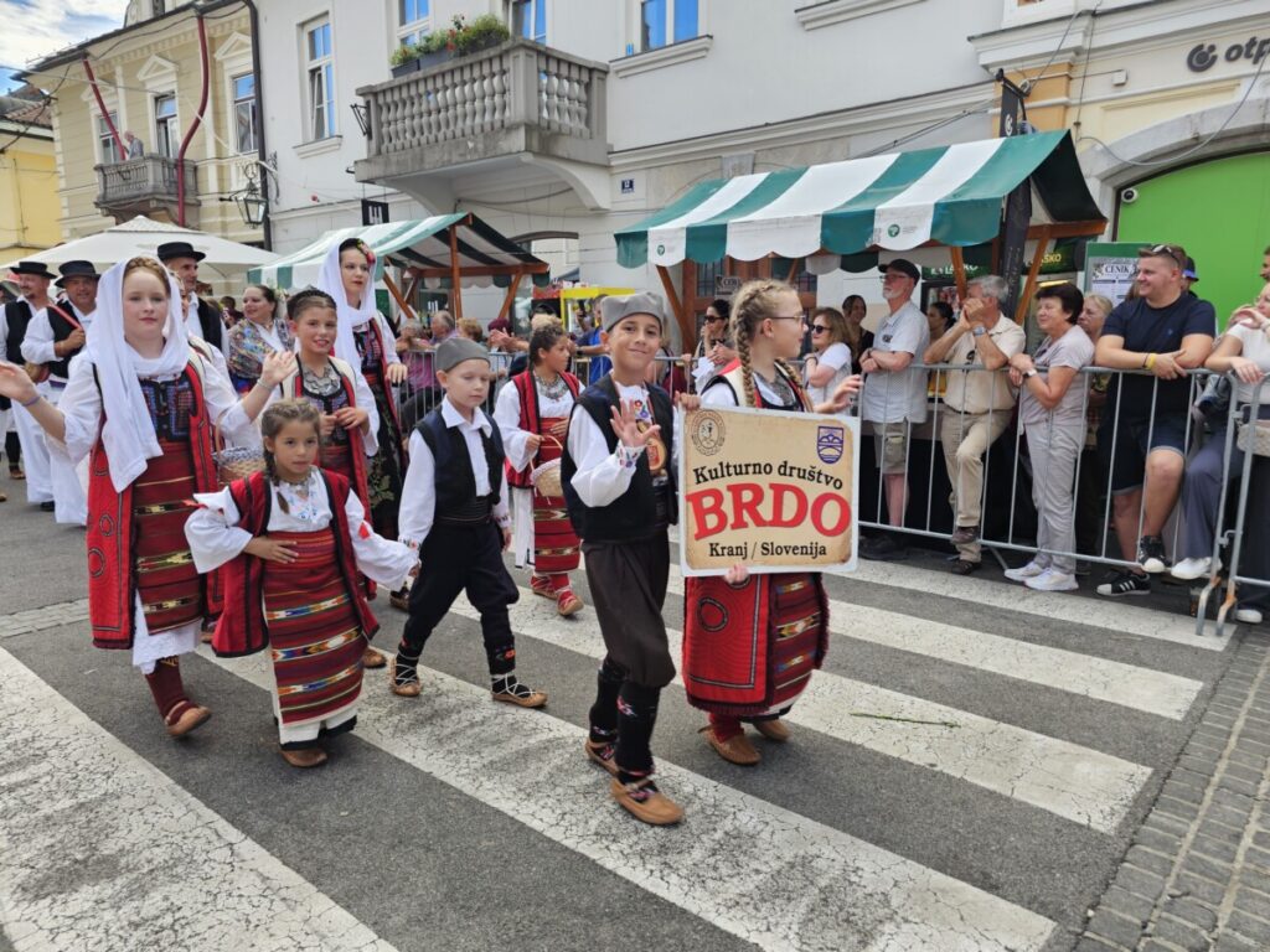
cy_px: 476
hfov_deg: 73.9
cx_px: 635
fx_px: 844
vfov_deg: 58.9
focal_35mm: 23
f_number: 1.7
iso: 16
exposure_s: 1/180
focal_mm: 6.3
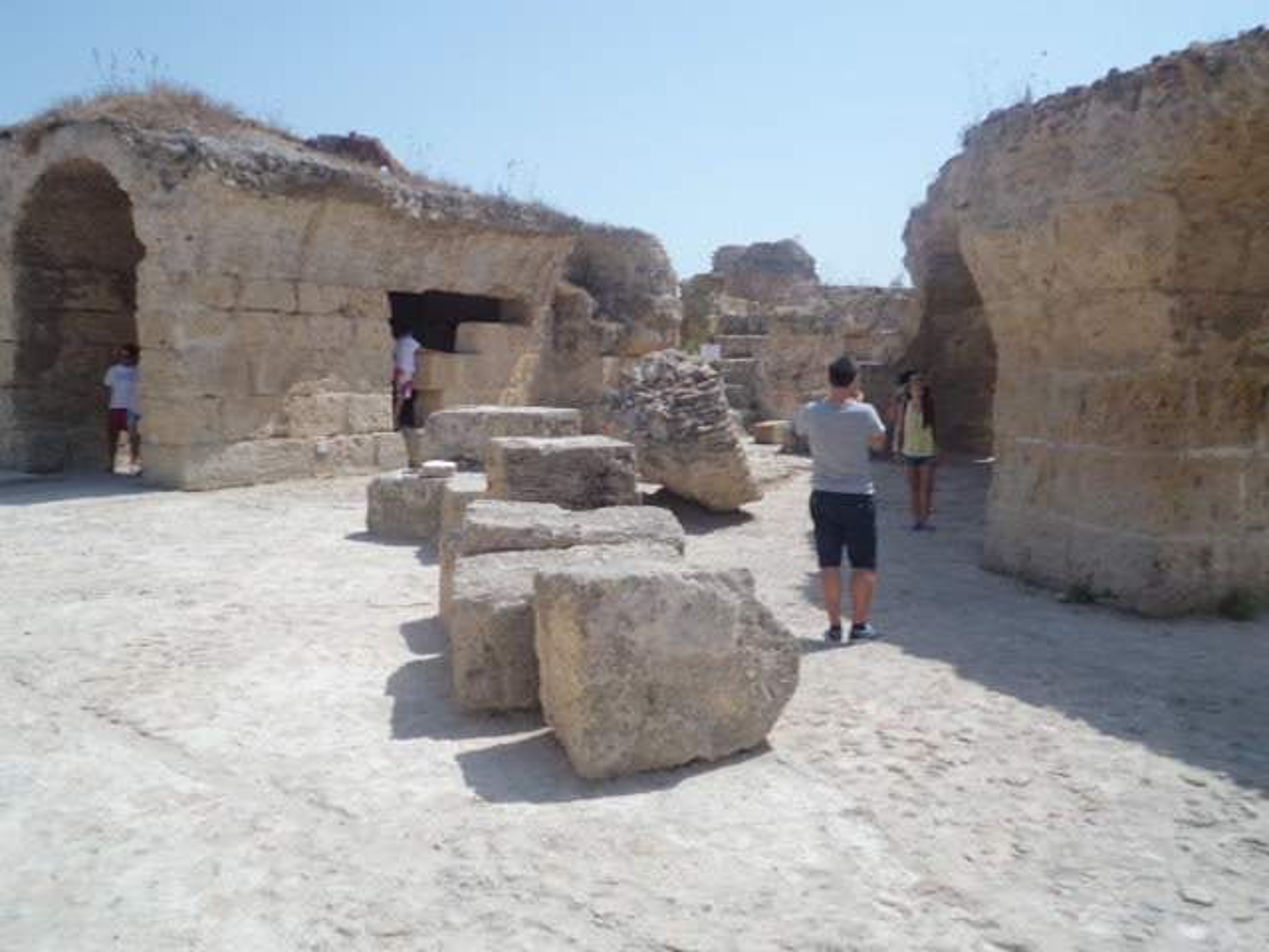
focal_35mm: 29
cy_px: 476
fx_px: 1063
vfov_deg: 48.2
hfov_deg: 61.7
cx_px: 634
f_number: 8.5
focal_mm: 5.3
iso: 64
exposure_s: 1/125
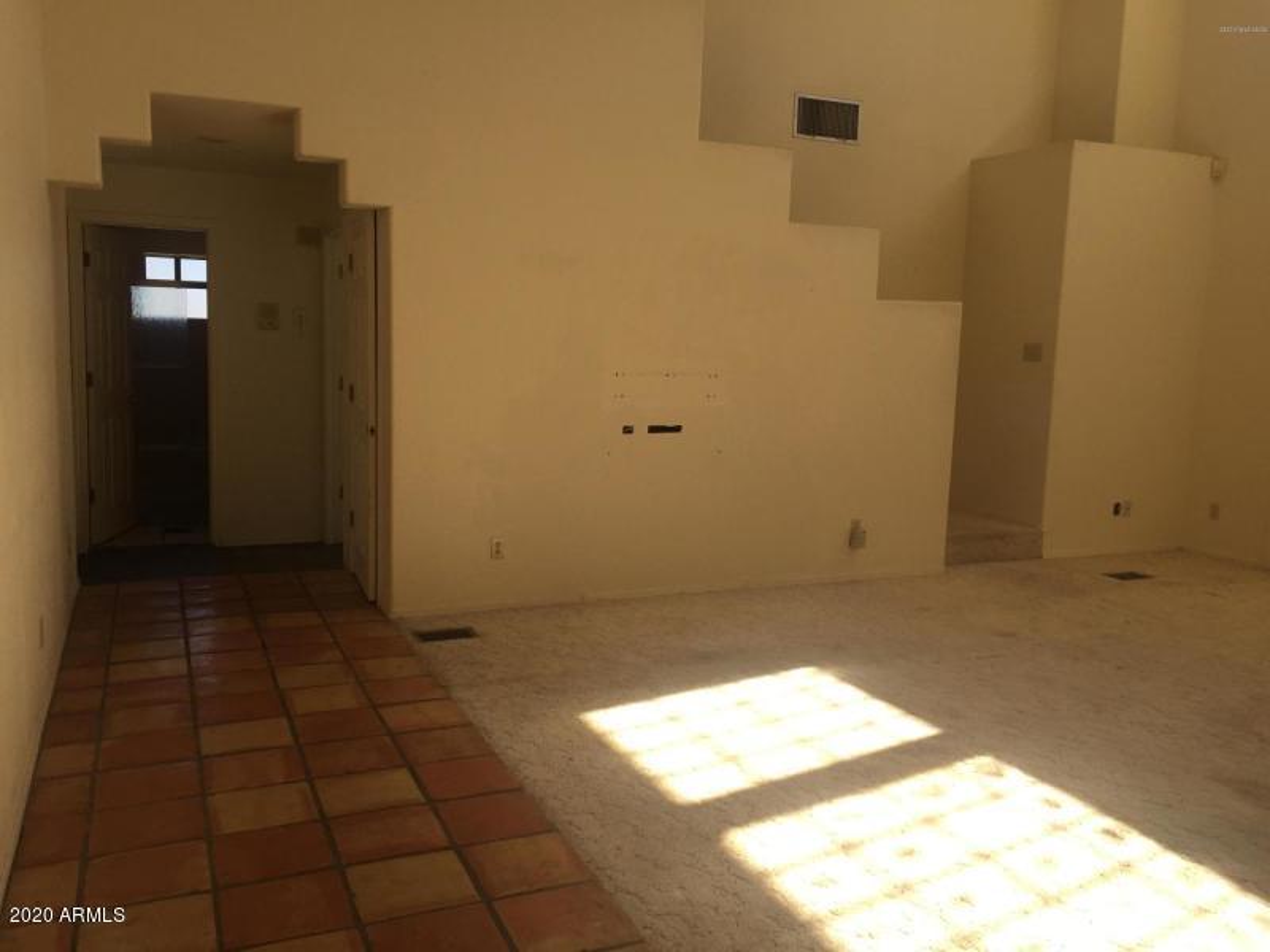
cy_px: 476
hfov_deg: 61.7
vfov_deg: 48.2
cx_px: 635
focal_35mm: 29
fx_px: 1064
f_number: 2.2
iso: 32
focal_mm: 4.15
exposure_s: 1/434
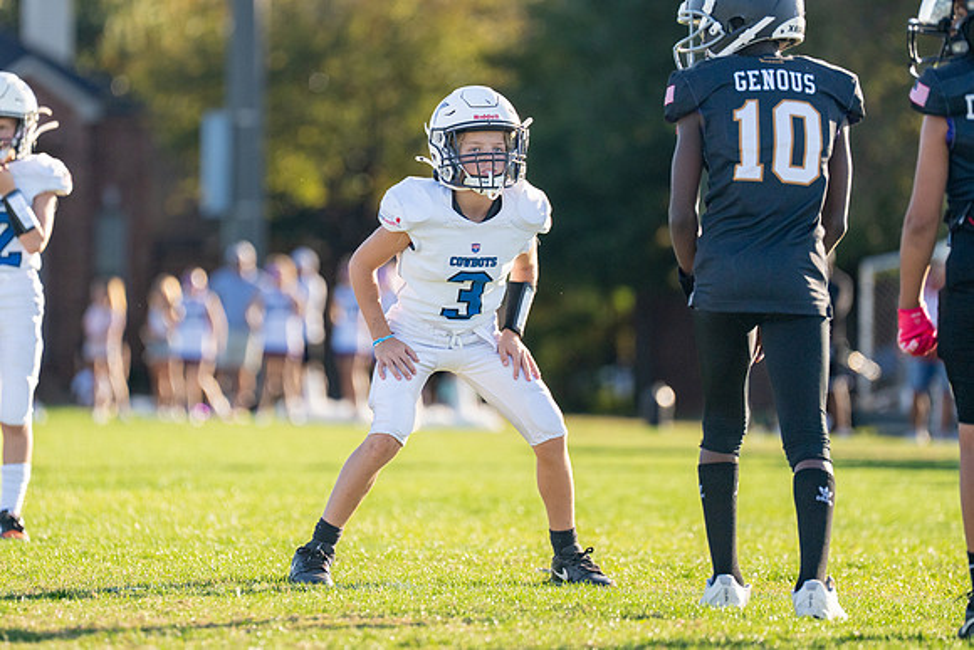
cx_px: 440
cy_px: 266
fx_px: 8097
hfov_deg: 6.9
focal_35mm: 299
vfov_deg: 4.6
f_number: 2.8
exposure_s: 1/4000
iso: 400
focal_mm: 200
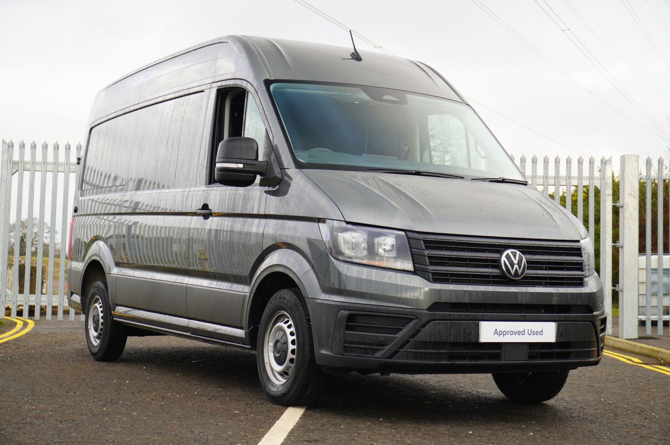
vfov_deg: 23.1
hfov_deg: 34.2
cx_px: 335
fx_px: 1088
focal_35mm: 58
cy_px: 222
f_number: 5.6
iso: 200
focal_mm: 39
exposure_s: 1/60
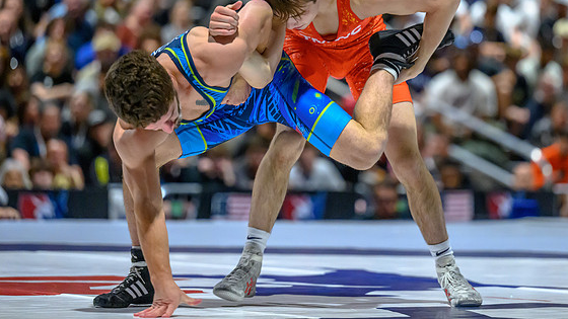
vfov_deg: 5.5
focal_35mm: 219
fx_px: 3298
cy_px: 102
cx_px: 306
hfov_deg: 9.8
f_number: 2.8
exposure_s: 1/640
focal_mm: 160
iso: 7200
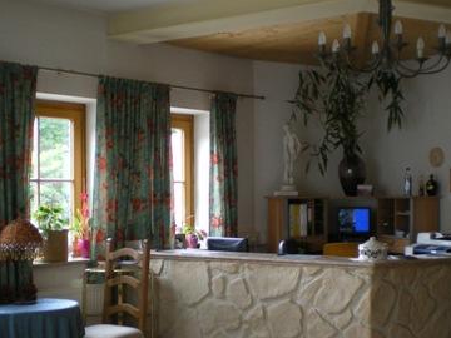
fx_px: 834
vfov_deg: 22.9
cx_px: 238
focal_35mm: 64
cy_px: 199
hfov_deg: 30.3
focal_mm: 6.3
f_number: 3.1
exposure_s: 1/50
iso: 200
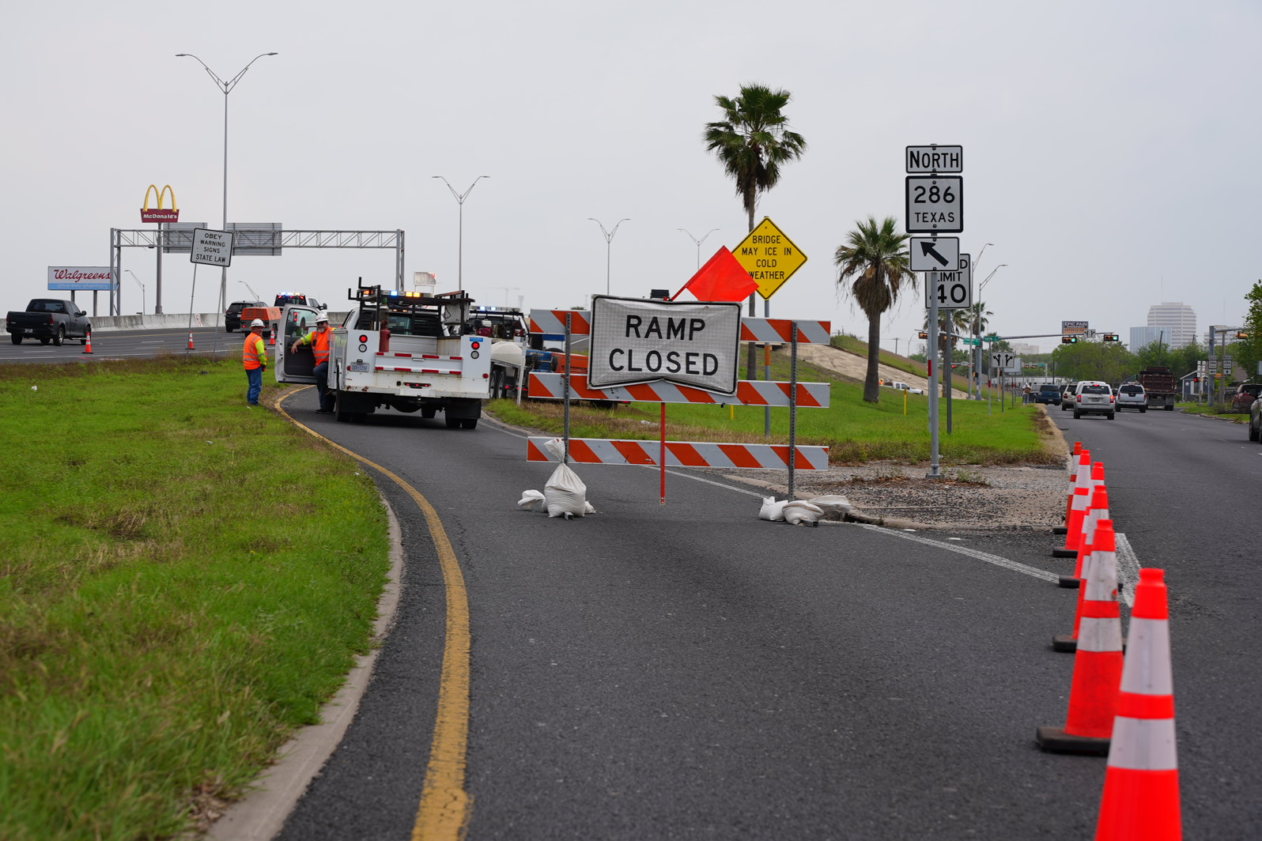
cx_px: 626
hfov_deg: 26.3
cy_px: 416
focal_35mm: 77
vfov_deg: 17.7
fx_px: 2699
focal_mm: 76
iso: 80
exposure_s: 1/160
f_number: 8
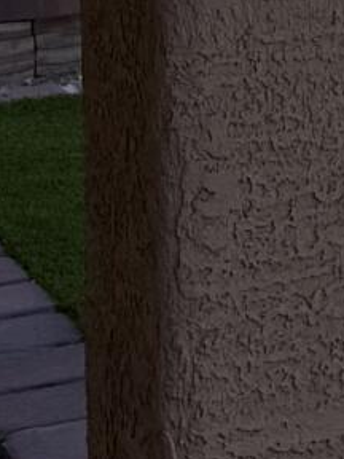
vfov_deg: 7.4
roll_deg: +1.3
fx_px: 3313
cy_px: -684
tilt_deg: +1.1
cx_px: 1620
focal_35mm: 250
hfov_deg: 5.0
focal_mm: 6.76
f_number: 1.78
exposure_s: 1/2907
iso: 80
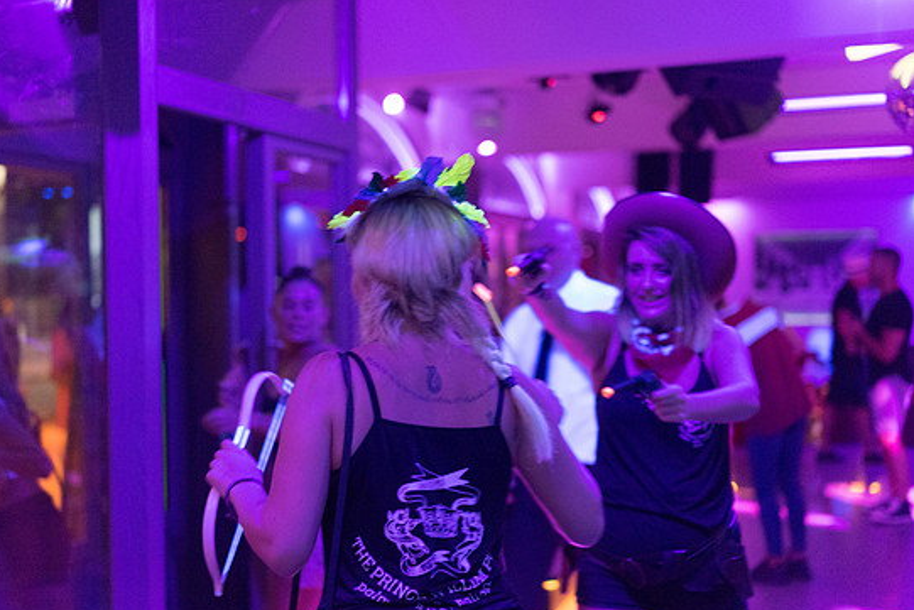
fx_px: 1498
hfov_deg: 33.9
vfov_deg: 23.0
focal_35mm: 59
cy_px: 324
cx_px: 427
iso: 6400
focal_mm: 55
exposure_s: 1/60
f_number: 2
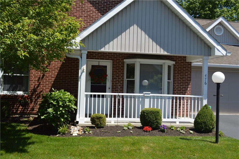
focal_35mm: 36
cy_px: 80
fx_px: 239
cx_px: 120
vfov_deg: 36.8
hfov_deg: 53.2
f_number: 7.1
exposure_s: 1/200
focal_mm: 24
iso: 100
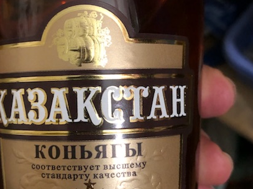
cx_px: 107
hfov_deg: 42.8
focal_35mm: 44
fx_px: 321
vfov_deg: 32.8
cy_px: 105
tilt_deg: -64.5
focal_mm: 3.99
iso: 100
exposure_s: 1/15
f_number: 1.8
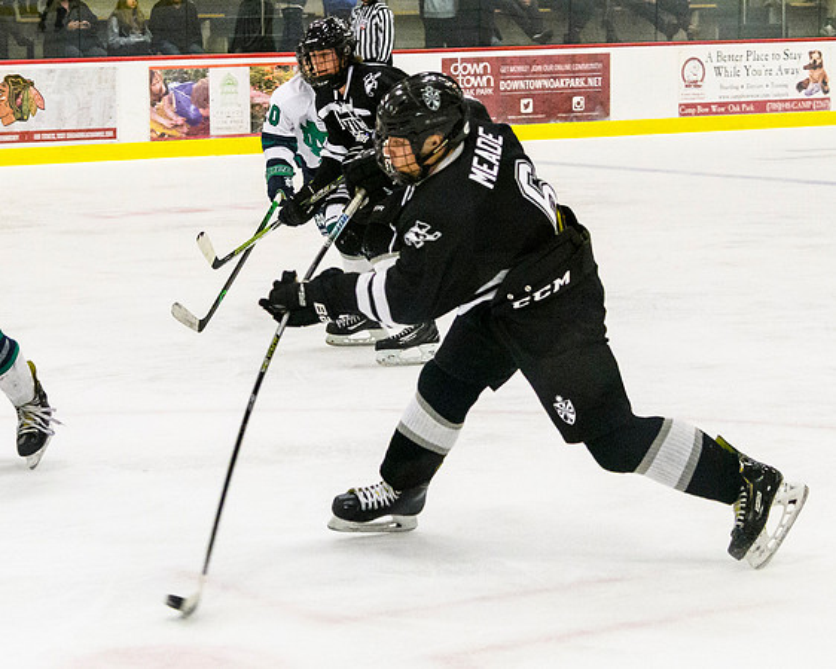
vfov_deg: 13.5
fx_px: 2820
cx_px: 359
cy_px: 294
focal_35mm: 114
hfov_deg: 16.9
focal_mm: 44
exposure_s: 1/1250
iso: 3200
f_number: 4
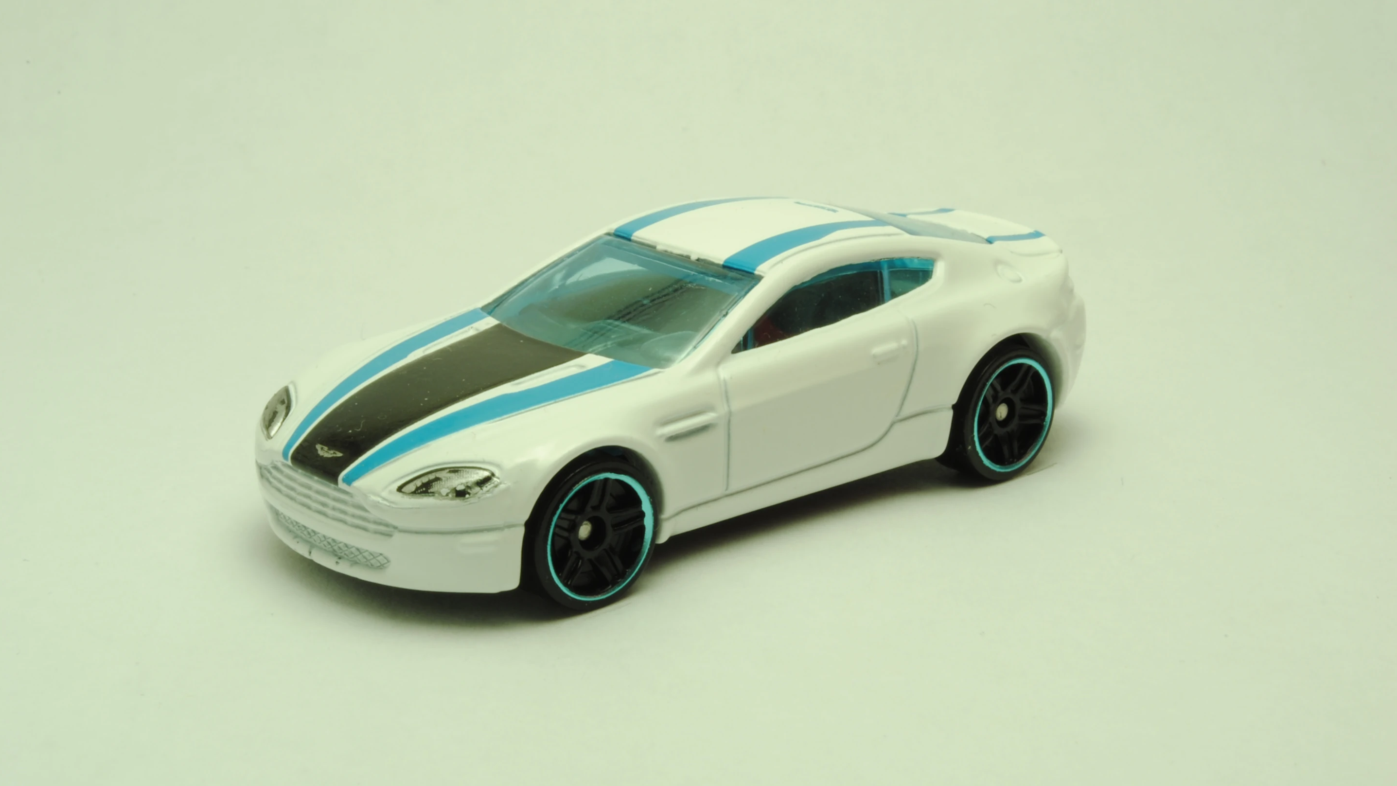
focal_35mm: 73
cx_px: 698
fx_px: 2704
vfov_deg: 16.5
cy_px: 363
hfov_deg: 29.0
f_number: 32
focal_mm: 46
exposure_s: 1.3
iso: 100
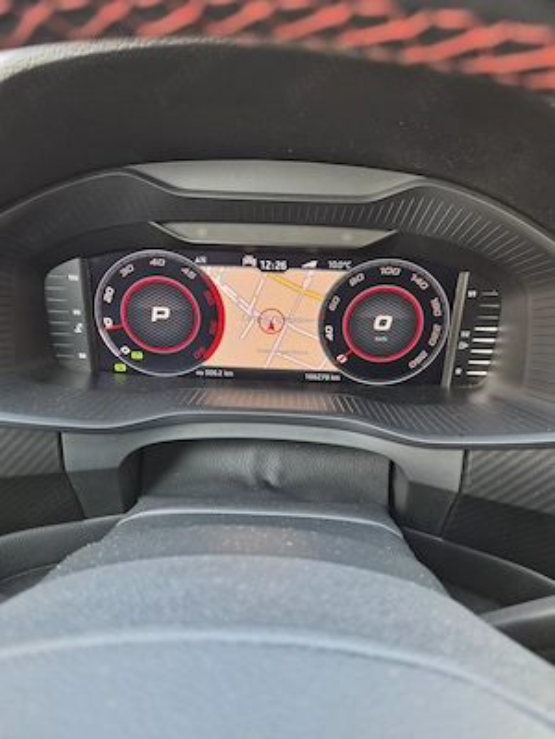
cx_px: 278
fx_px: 492
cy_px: 370
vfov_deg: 73.9
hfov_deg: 58.9
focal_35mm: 23
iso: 125
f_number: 1.8
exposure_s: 1/56.2
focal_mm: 5.4
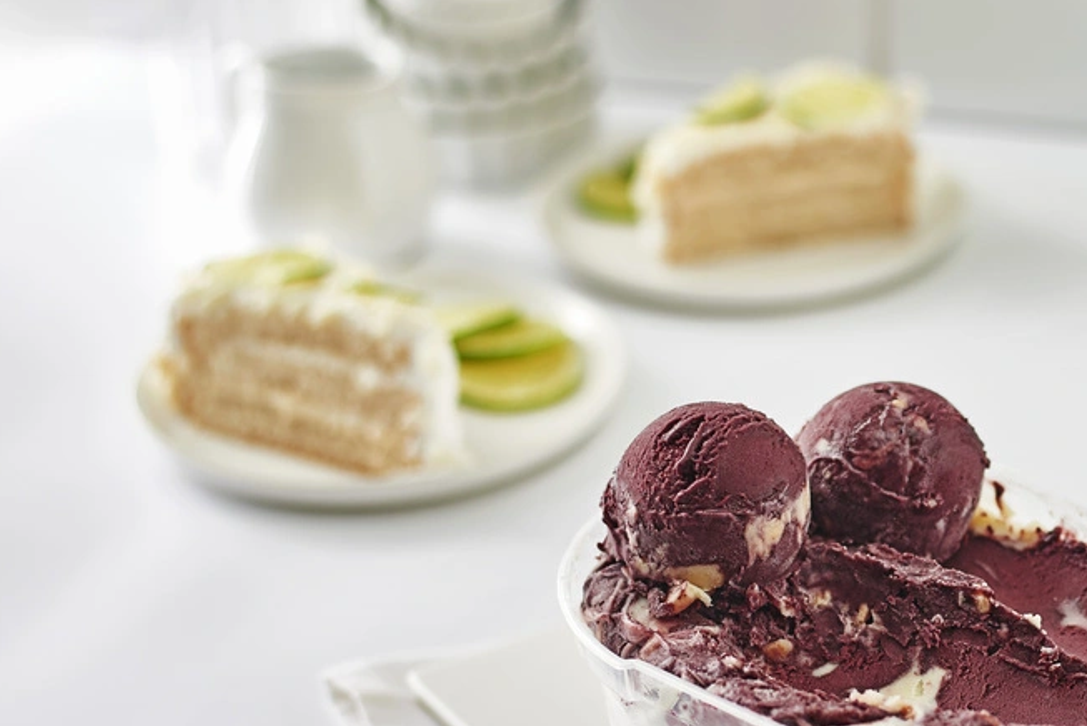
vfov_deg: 13.9
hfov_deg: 20.3
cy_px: 628
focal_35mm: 98
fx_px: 2960
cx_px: 1000
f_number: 2.8
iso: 100
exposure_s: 1/200
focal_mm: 50
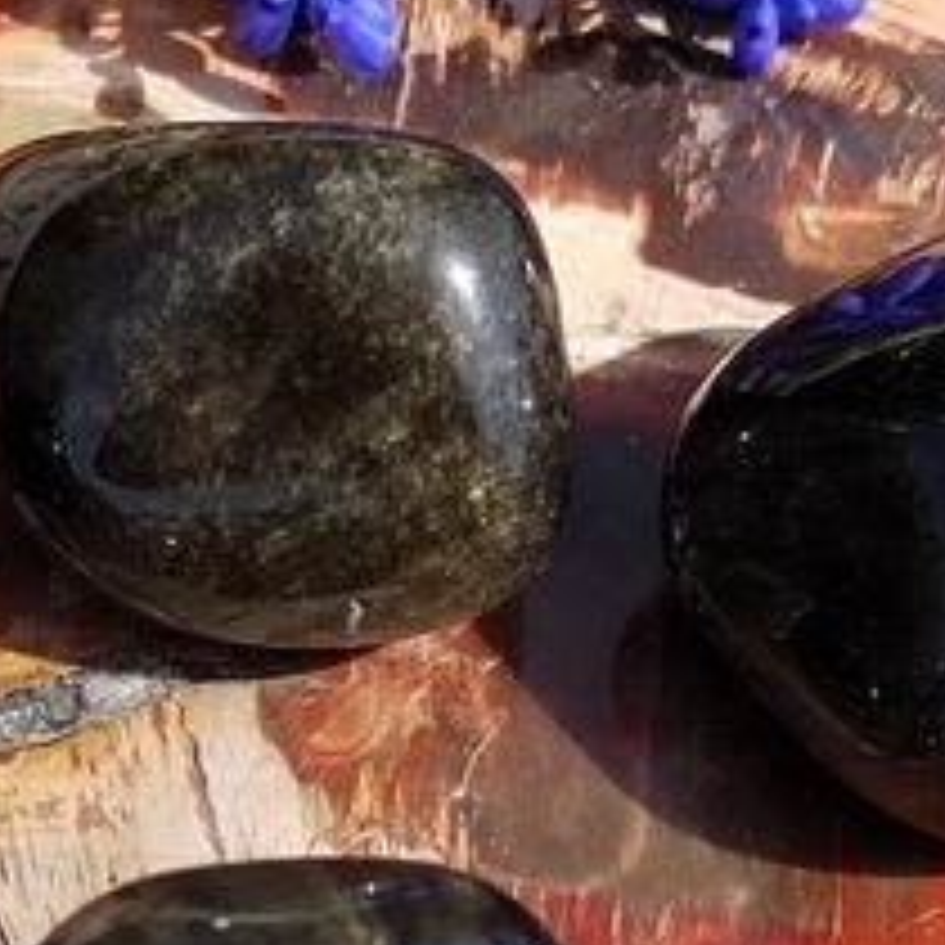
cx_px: 70
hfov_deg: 12.5
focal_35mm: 138
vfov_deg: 12.4
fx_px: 4262
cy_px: 1026
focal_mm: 5.52
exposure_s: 1/2000
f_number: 1.9
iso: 294
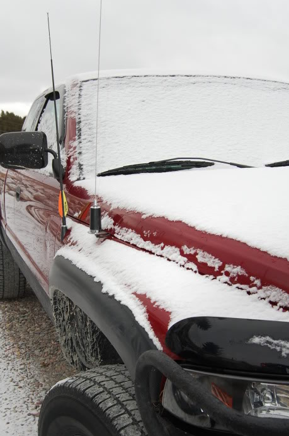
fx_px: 483
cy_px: 241
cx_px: 133
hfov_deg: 33.3
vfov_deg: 48.4
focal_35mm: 40
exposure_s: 1/500
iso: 200
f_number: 5.6
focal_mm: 18
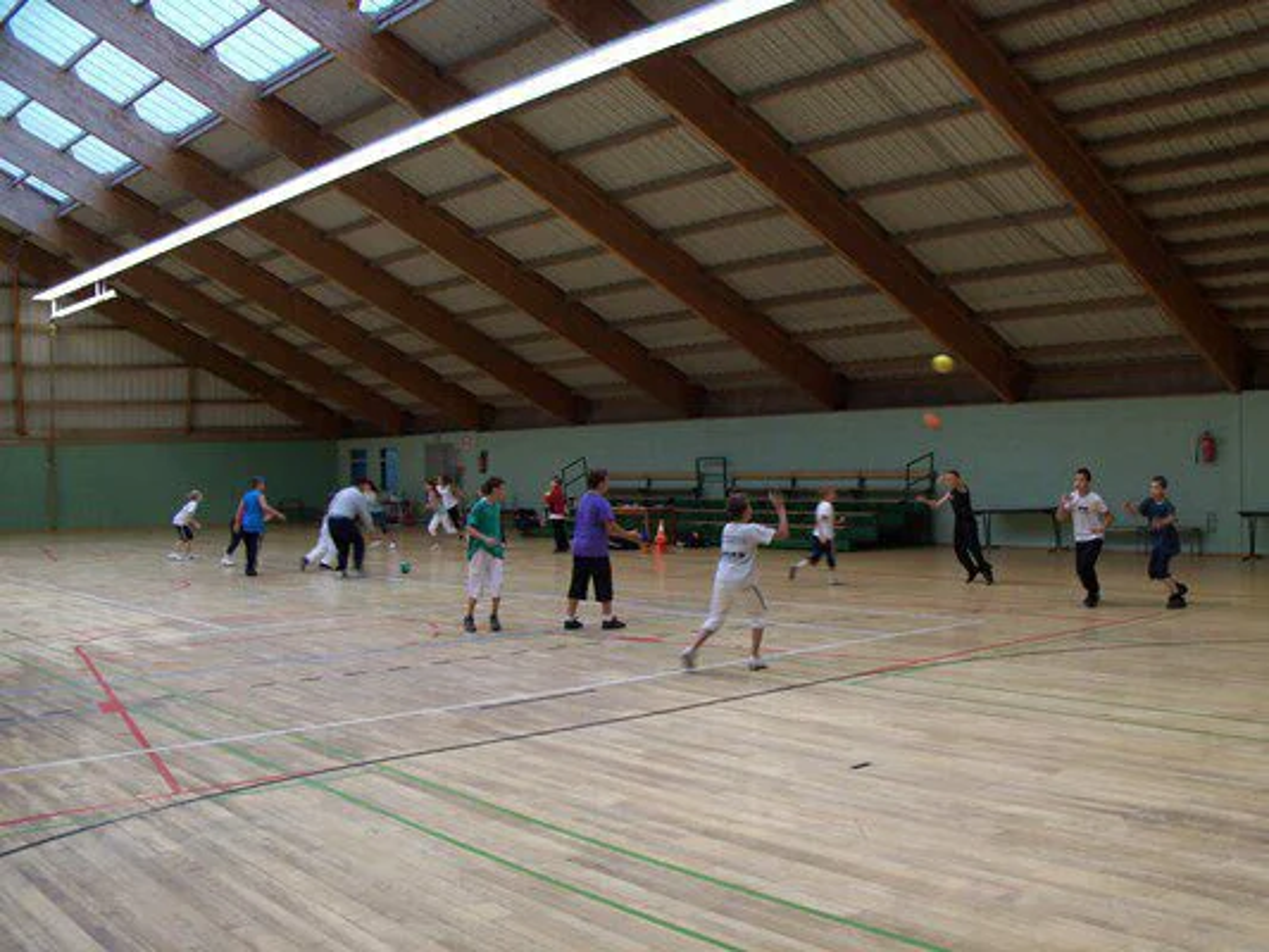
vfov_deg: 40.7
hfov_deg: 52.6
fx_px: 1283
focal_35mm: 35
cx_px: 634
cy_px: 476
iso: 80
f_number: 3
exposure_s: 1/30
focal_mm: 6.3
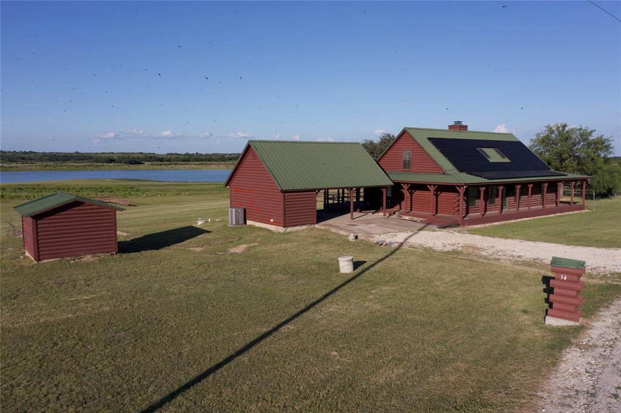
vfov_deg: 46.3
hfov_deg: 65.5
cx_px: 310
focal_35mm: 28
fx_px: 483
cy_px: 206
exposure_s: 1/800
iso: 100
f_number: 5.6
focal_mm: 10.26
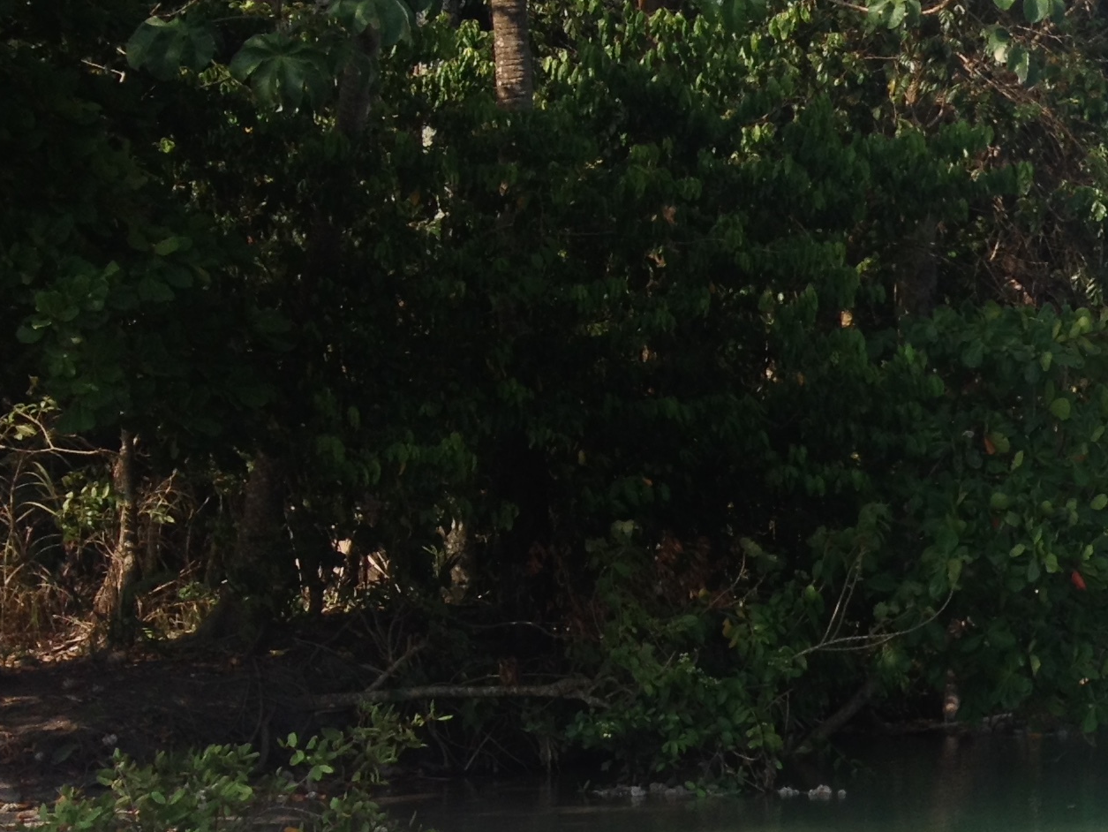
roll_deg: +0.0
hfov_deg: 19.9
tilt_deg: -2.1
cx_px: 1419
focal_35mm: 91
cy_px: 459
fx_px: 2914
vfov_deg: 16.2
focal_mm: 4.28
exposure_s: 1/1175
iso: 50
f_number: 2.4
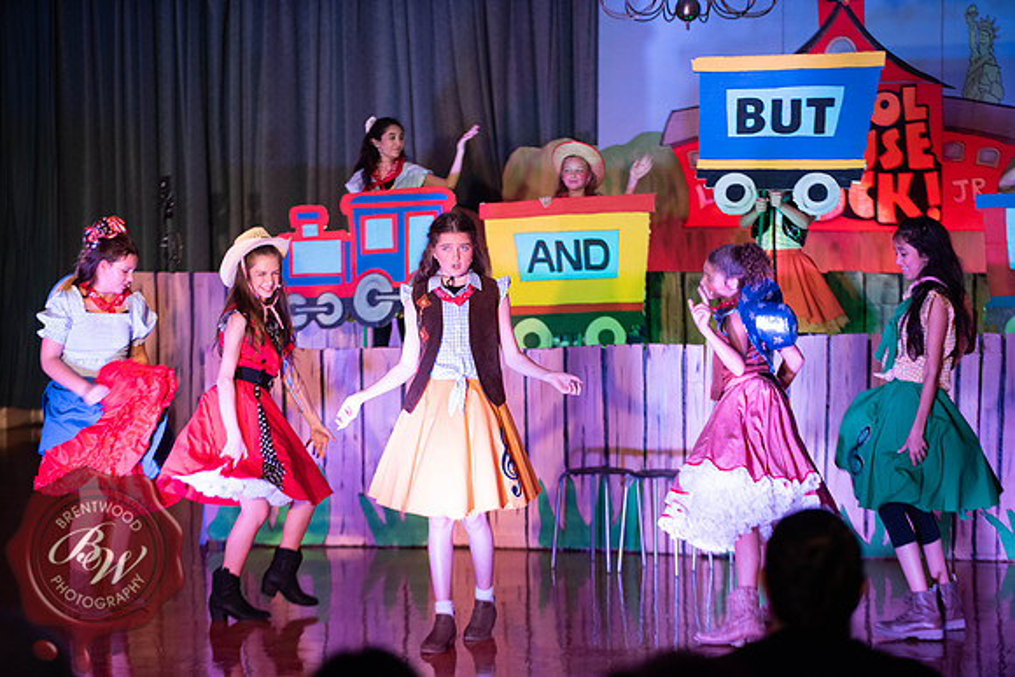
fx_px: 3158
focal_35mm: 112
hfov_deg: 18.3
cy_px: 338
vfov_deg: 12.2
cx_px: 508
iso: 1000
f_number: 2.8
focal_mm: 112
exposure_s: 1/125
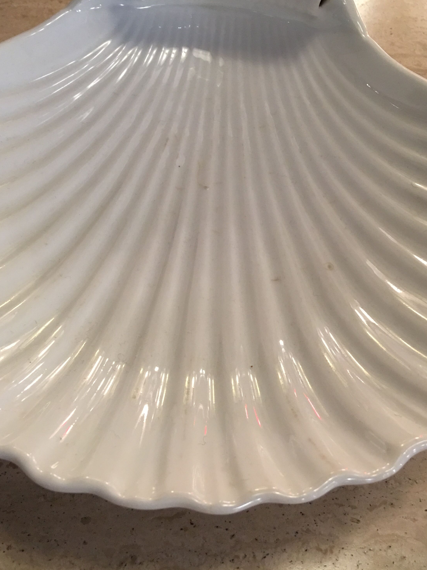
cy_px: 268
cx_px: 206
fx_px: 658
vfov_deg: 46.8
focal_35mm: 40
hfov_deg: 36.0
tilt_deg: -50.6
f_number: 2.2
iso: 100
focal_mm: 4.15
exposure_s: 1/17
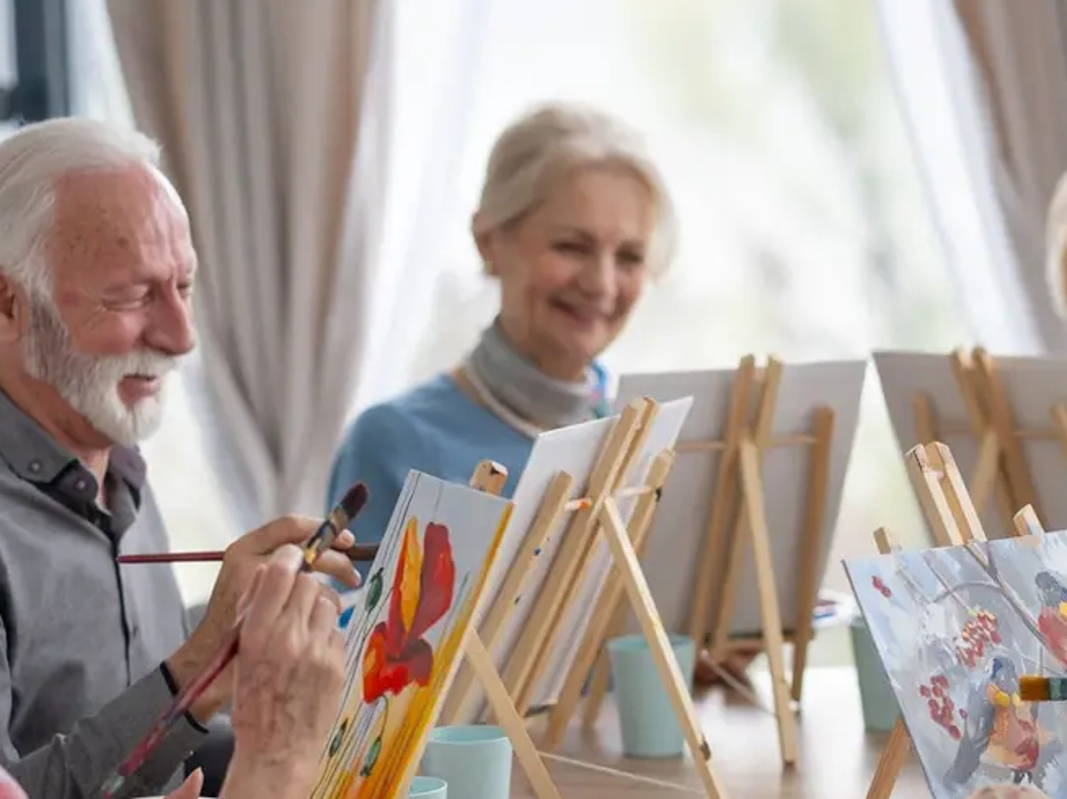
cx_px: 702
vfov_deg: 9.9
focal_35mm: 150
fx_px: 4622
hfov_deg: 13.2
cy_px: 580
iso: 160
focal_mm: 85
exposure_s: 1/400
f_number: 2.2
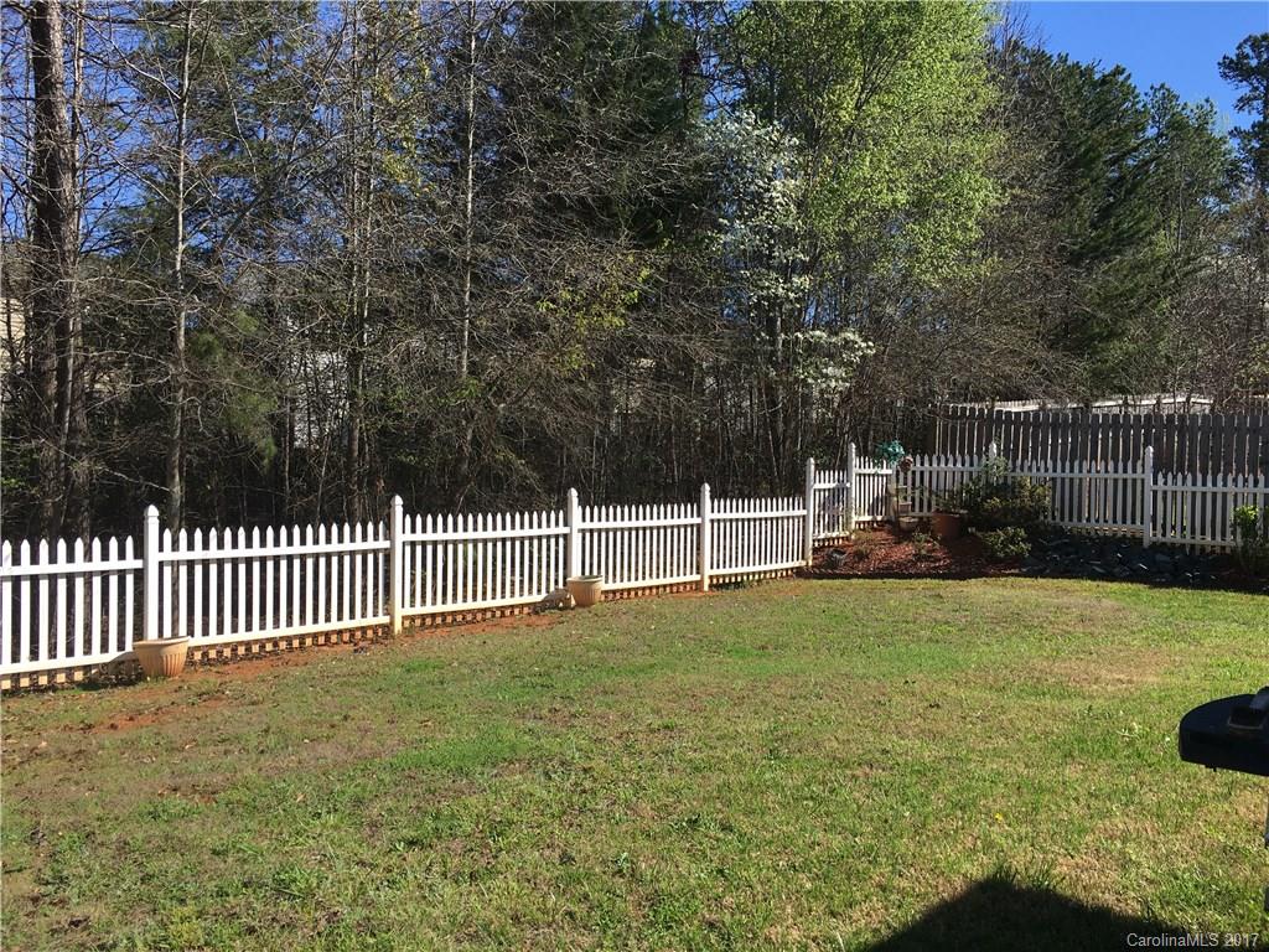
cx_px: 634
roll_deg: -0.3
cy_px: 476
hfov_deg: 61.7
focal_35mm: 29
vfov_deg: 48.2
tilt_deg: -0.7
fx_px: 1063
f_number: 2.2
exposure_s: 1/1115
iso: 25
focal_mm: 4.15
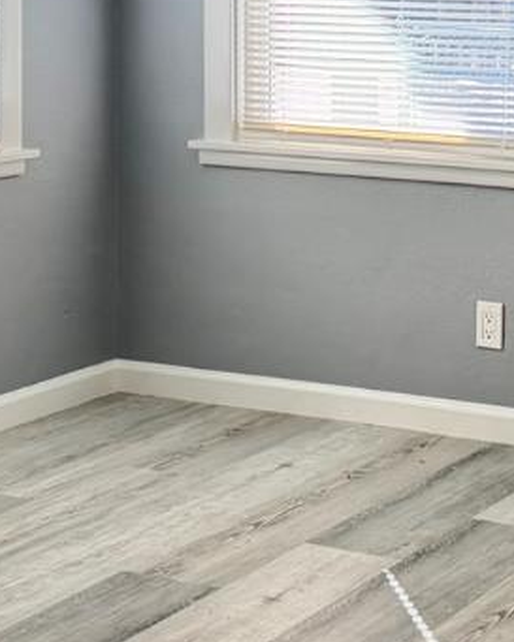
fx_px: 1958
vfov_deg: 18.3
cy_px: 67
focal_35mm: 103
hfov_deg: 14.8
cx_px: 437
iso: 125
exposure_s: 1/198
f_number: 1.78
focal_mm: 6.76
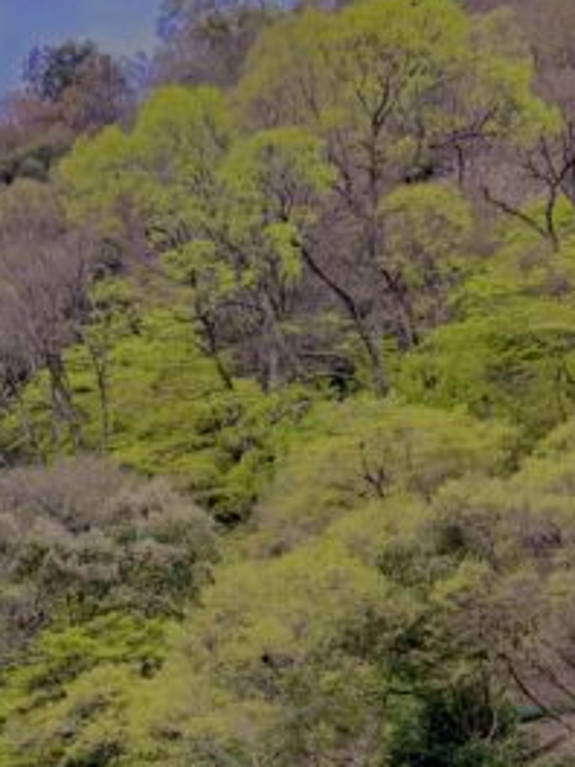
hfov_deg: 14.3
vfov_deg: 17.2
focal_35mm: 101
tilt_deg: +5.6
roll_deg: +2.3
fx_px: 2237
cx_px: -64
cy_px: 1217
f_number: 1.6
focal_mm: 5.96
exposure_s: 1/384
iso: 64
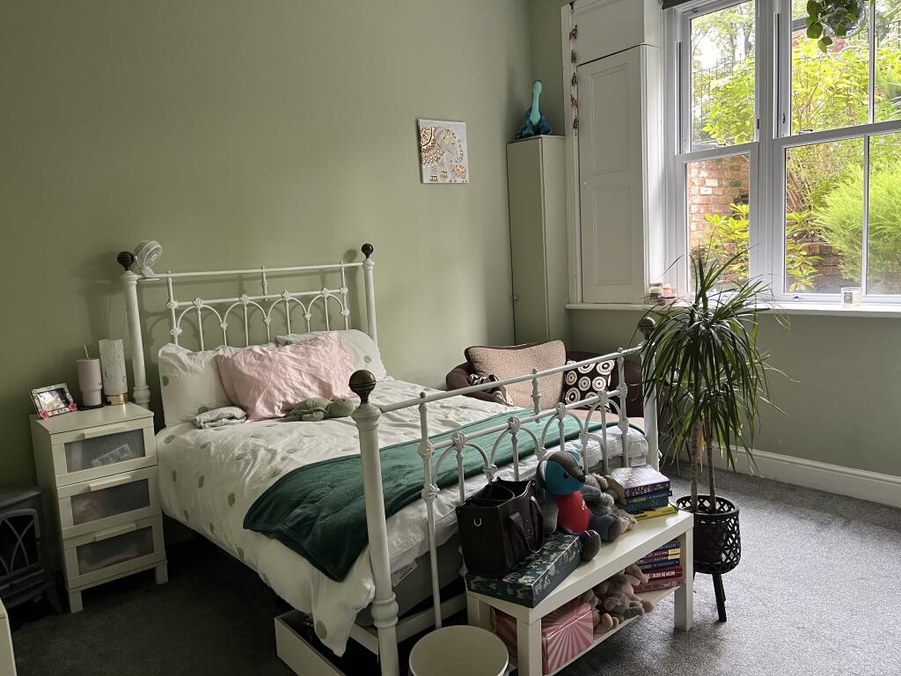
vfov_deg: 53.1
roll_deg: +2.5
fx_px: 677
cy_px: 338
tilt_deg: -8.0
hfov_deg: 67.3
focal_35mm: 26
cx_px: 450
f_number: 1.6
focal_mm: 5.1
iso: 200
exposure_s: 1/50
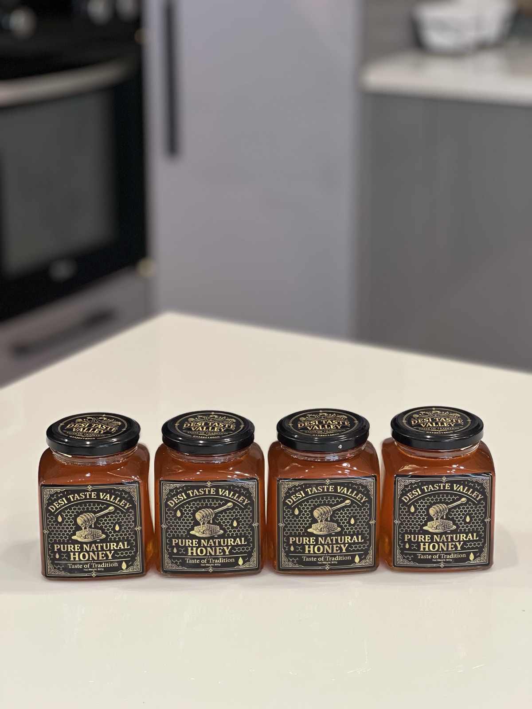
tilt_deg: -18.3
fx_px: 1578
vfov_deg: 25.3
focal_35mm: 77
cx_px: 266
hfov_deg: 19.1
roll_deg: +1.4
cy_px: 354
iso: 125
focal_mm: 9
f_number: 2.8
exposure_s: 1/50
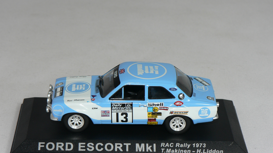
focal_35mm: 102
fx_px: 738
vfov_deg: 11.9
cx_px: 136
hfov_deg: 20.9
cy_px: 87
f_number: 4
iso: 80
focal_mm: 15.5
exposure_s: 1/60
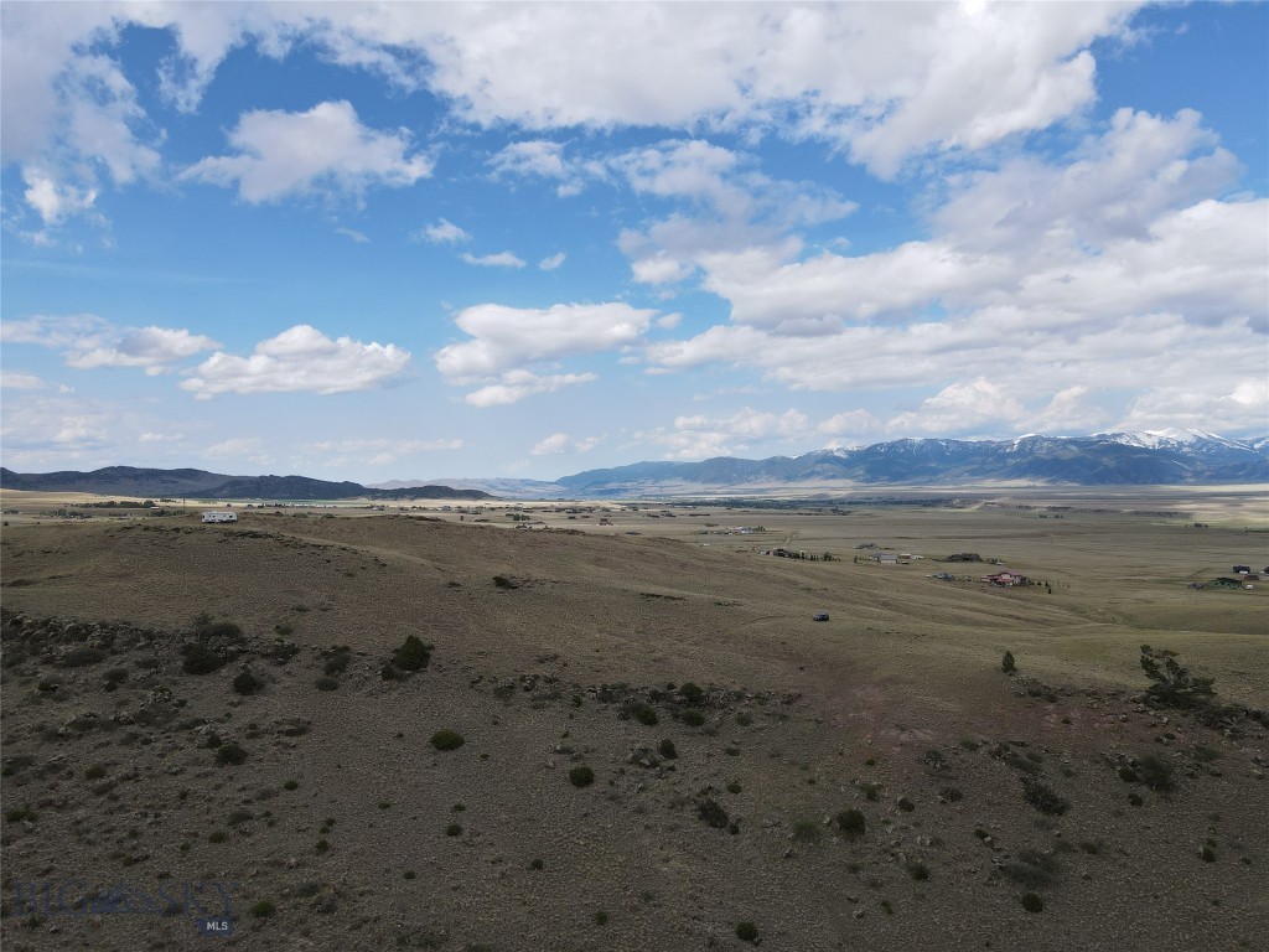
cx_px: 634
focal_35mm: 24
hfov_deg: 71.6
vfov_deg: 56.8
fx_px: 880
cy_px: 476
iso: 100
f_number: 2.8
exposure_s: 1/725
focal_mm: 4.5
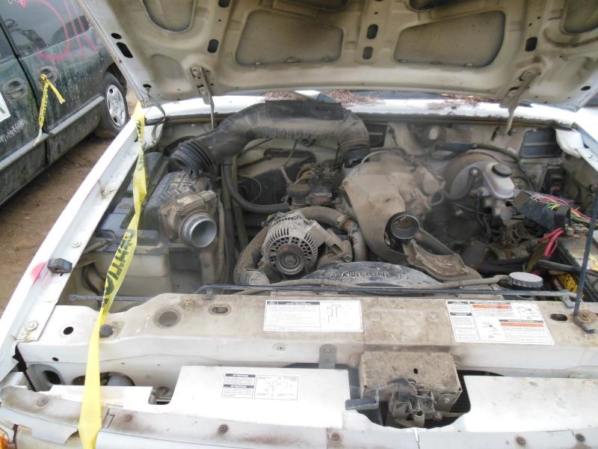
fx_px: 432
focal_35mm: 25
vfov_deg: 54.9
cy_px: 224
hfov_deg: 69.4
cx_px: 299
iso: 320
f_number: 3.2
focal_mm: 4.5
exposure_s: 1/250
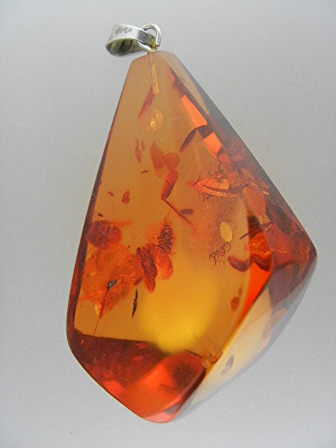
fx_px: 440
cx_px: 168
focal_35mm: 34
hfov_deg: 41.8
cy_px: 224
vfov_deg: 54.0
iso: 200
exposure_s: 1/5.6
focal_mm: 6.2
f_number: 3.6
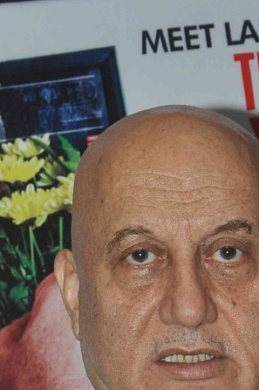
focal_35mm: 354
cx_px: 215
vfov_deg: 5.8
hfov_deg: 3.9
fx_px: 3829
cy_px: 415
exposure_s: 1/200
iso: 800
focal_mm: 70
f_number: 10
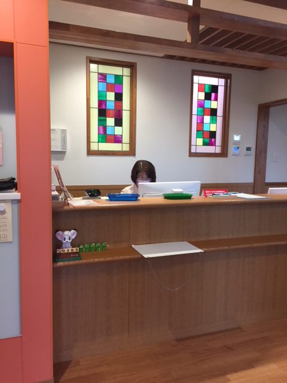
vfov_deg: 61.7
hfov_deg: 48.2
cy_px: 192
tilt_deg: -4.7
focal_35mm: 29
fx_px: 321
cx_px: 144
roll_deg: -0.6
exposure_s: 1/30
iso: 100
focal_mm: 4.15
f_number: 2.2
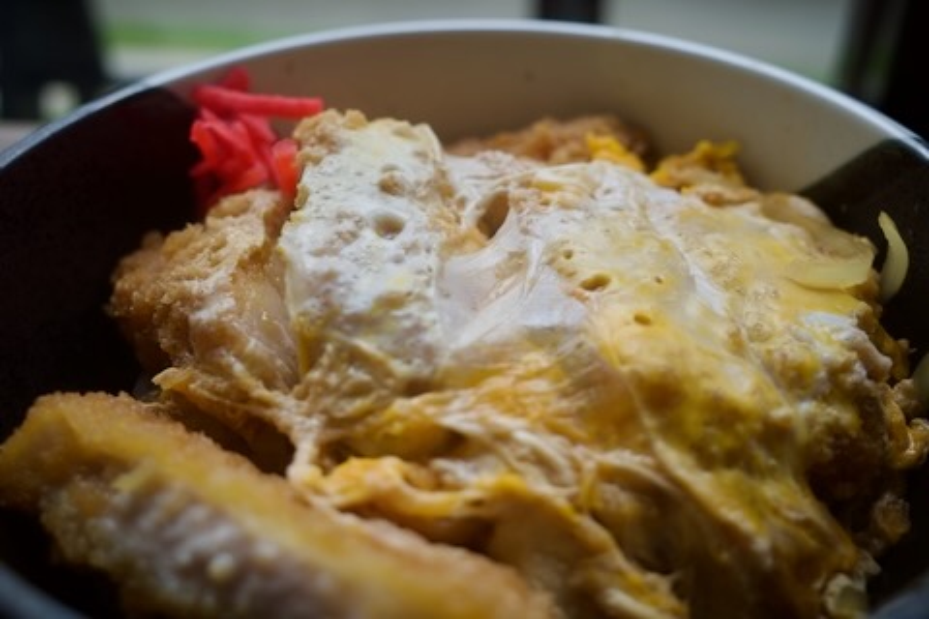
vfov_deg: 46.4
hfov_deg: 65.5
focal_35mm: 28
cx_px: 464
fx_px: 722
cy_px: 310
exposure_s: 1/160
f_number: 3.5
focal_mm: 18.3
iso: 100
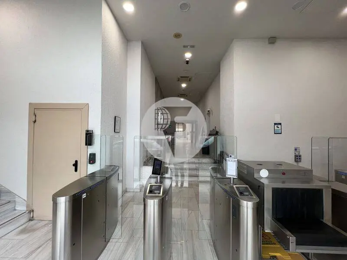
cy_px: 130
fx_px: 130
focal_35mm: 13
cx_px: 174
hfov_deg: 106.2
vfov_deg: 89.9
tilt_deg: +2.4
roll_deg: -1.0
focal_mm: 1.57
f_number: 1.8
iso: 64
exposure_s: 1/100
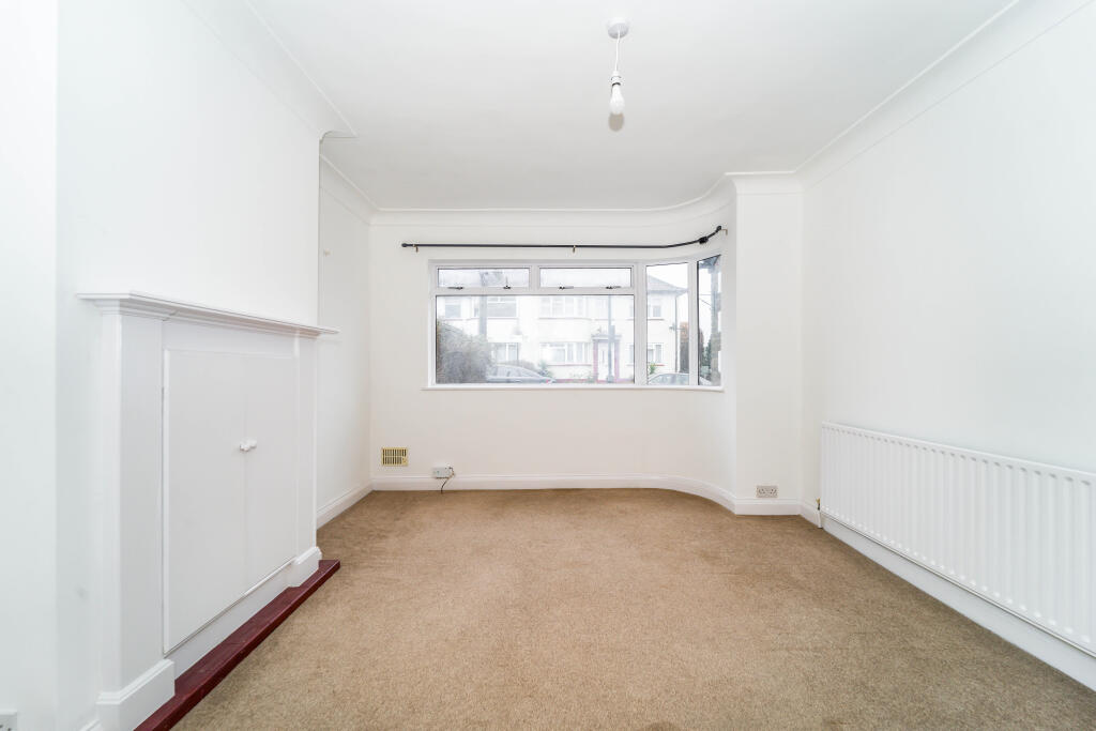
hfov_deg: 104.2
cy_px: 366
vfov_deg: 81.2
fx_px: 426
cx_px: 548
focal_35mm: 14
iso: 250
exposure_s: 1/100
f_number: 10
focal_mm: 14
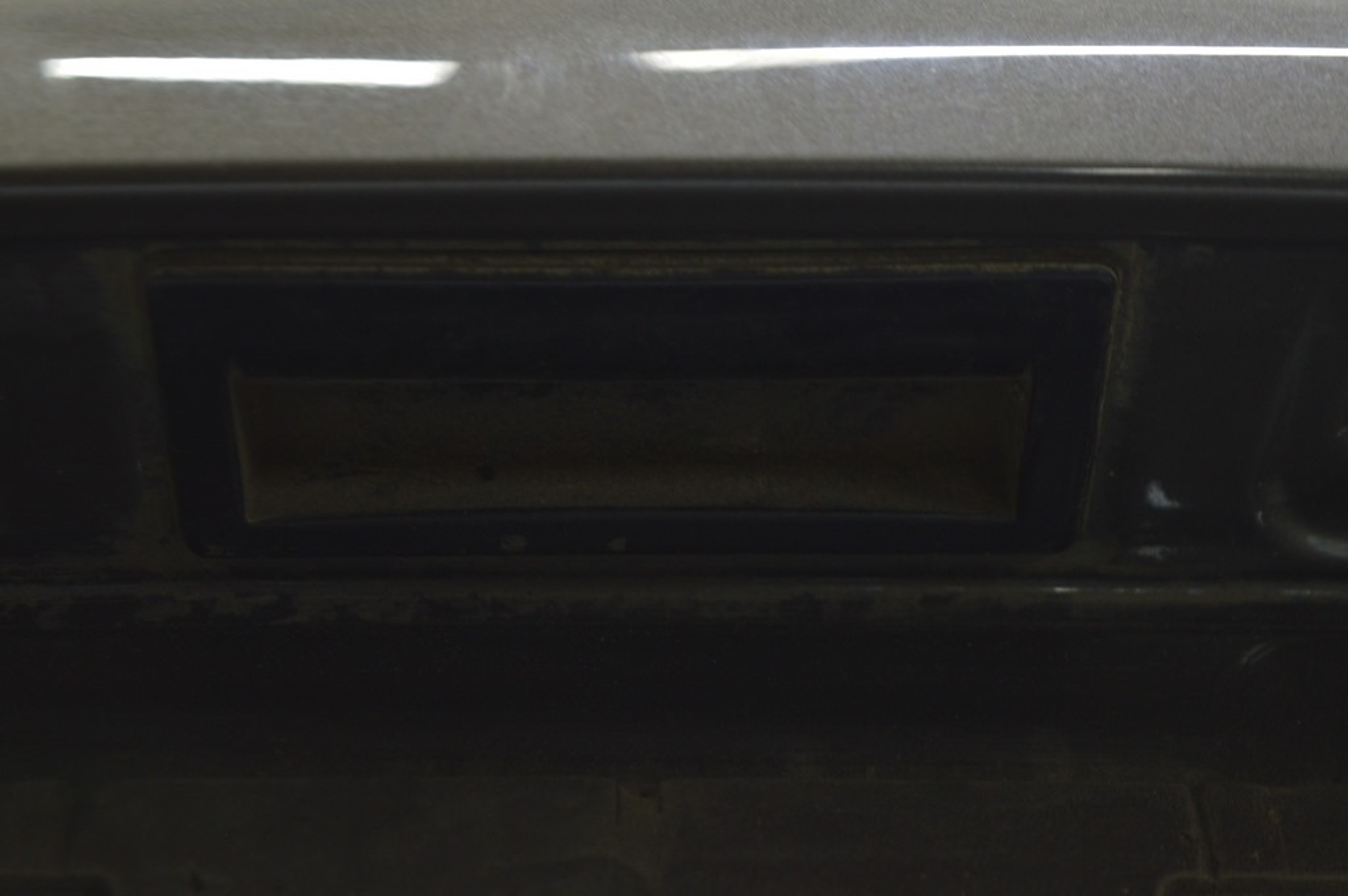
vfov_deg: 16.5
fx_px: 3087
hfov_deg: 24.6
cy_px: 448
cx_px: 674
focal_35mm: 82
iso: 400
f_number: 5.6
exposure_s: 1/20
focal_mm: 55
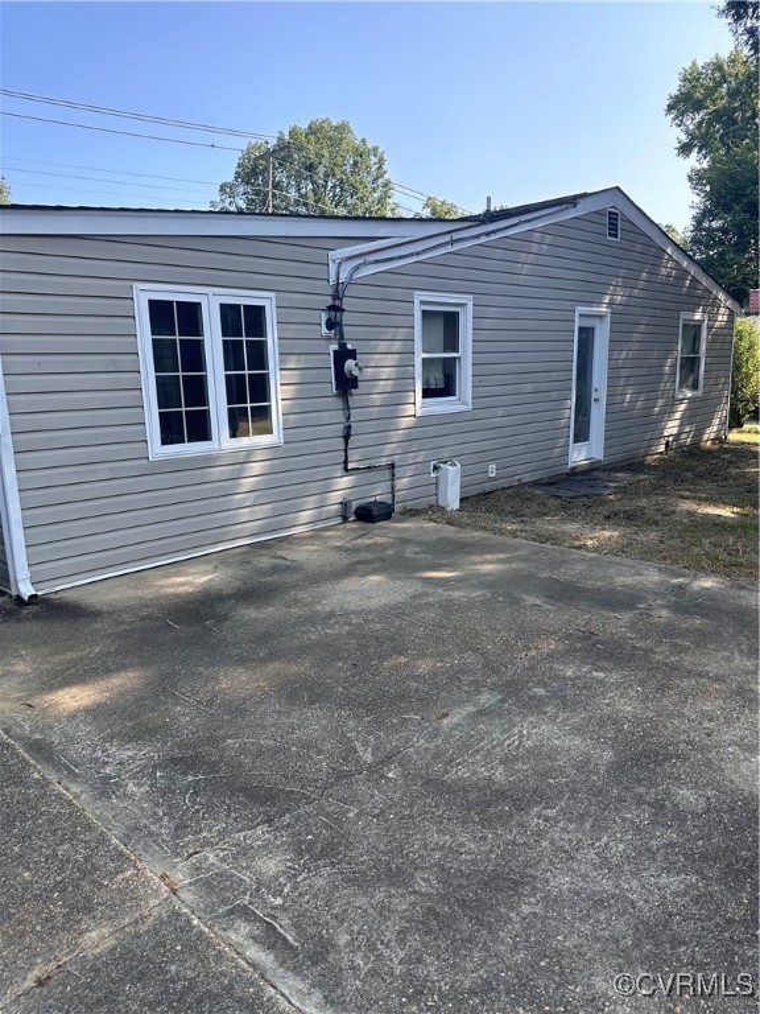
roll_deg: +0.5
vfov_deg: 71.6
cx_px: 380
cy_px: 507
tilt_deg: -11.3
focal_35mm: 24
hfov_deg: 56.8
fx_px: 703
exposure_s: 1/1029
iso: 80
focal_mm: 6.86
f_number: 1.78
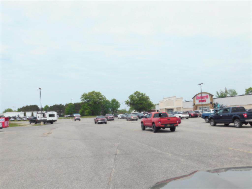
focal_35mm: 30
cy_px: 94
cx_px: 126
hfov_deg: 60.0
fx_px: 218
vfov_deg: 46.8
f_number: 6.4
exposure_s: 1/500
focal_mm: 5.3
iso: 125
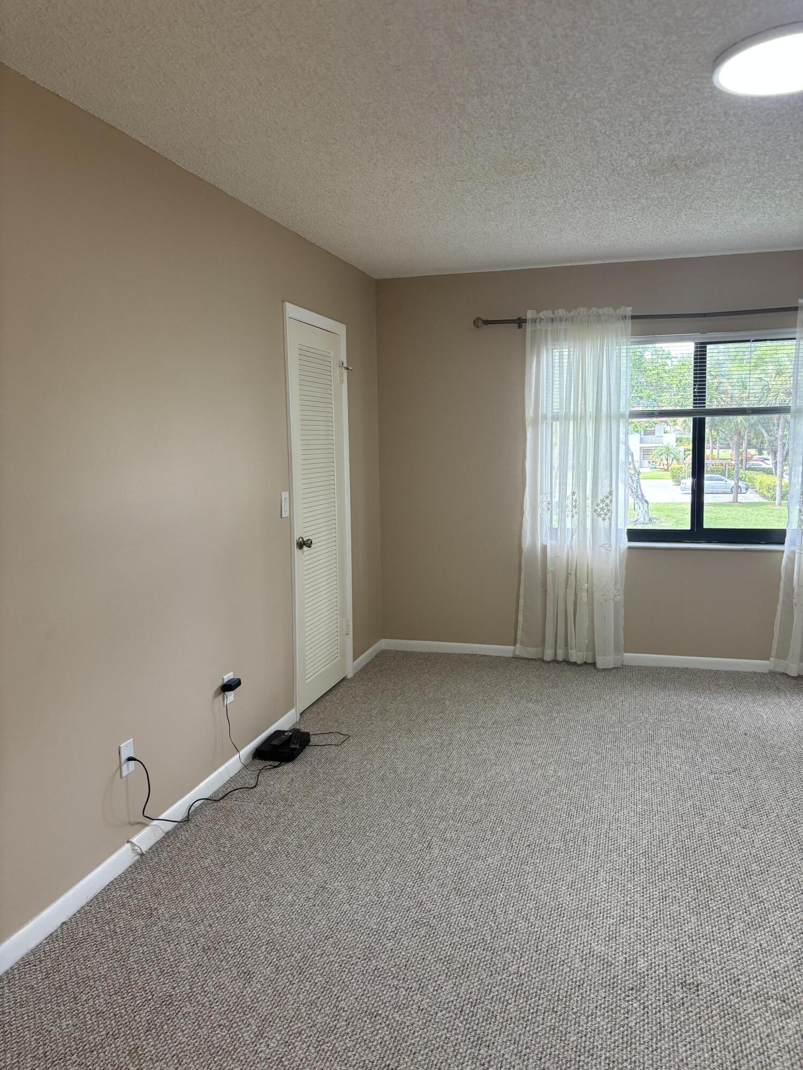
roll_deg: -0.7
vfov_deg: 67.3
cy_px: 535
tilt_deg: -8.7
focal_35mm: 26
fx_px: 804
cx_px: 402
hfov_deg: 53.1
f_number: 1.6
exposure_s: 1/120
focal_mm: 5.96
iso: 125
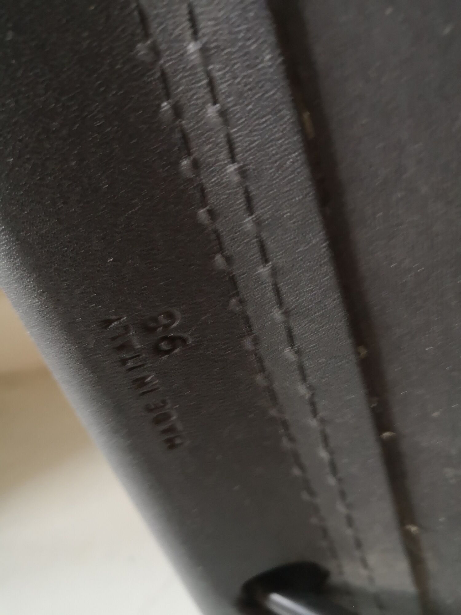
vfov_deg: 65.3
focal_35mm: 27
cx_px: 230
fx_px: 479
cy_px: 308
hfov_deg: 51.4
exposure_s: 1/25
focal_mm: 3.95
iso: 500
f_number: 1.8
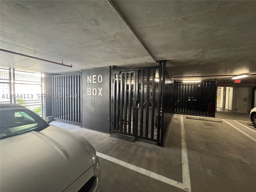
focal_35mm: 14
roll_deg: -0.9
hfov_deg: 102.1
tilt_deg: -3.1
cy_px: 96
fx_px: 104
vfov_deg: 85.7
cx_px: 128
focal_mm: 2.22
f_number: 2.2
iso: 1250
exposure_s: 1/60
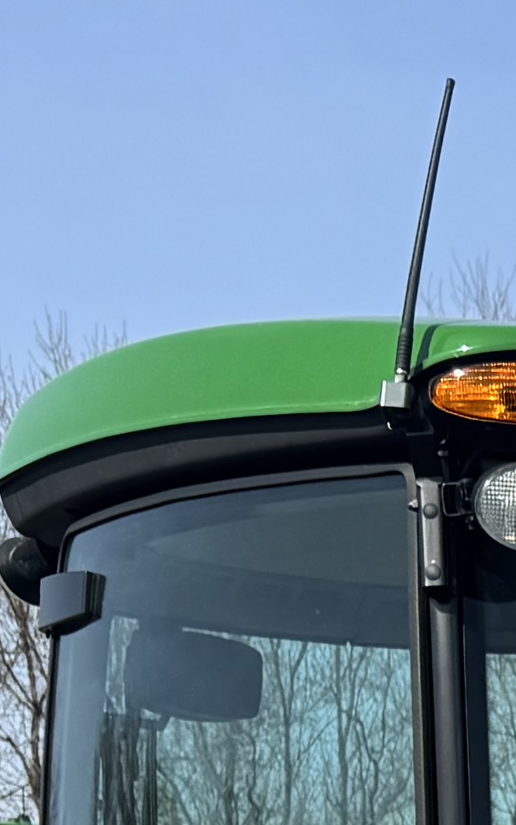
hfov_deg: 8.6
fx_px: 3218
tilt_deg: -8.1
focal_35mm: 143
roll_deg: +1.2
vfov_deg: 12.7
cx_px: 1082
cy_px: 1694
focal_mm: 6.76
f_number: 1.78
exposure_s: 1/3247
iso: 80
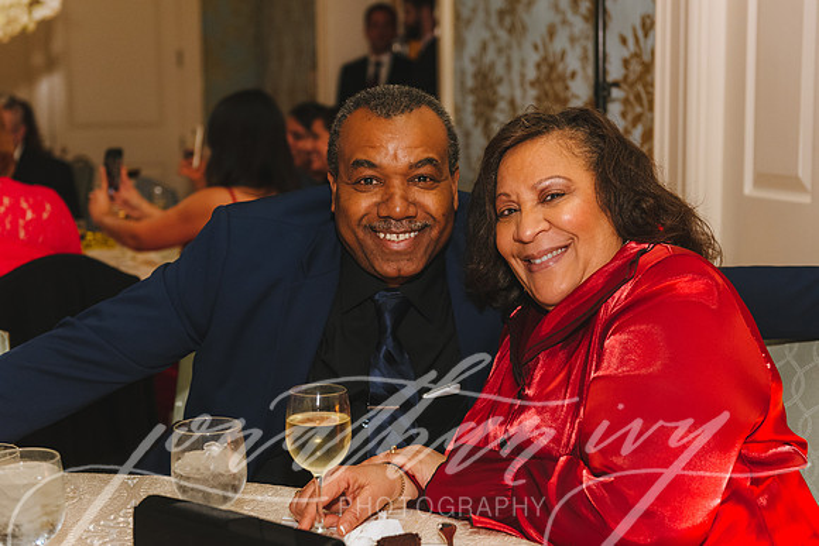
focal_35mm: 56
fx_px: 1274
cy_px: 273
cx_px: 410
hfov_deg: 35.6
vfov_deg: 24.2
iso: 3200
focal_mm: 56
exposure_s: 1/160
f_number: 4
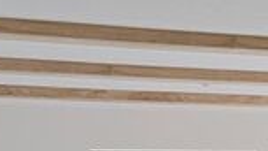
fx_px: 696
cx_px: 303
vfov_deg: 11.7
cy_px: 239
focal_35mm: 98
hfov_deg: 20.6
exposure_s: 1/120
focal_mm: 5.56
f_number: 1.88
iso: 155
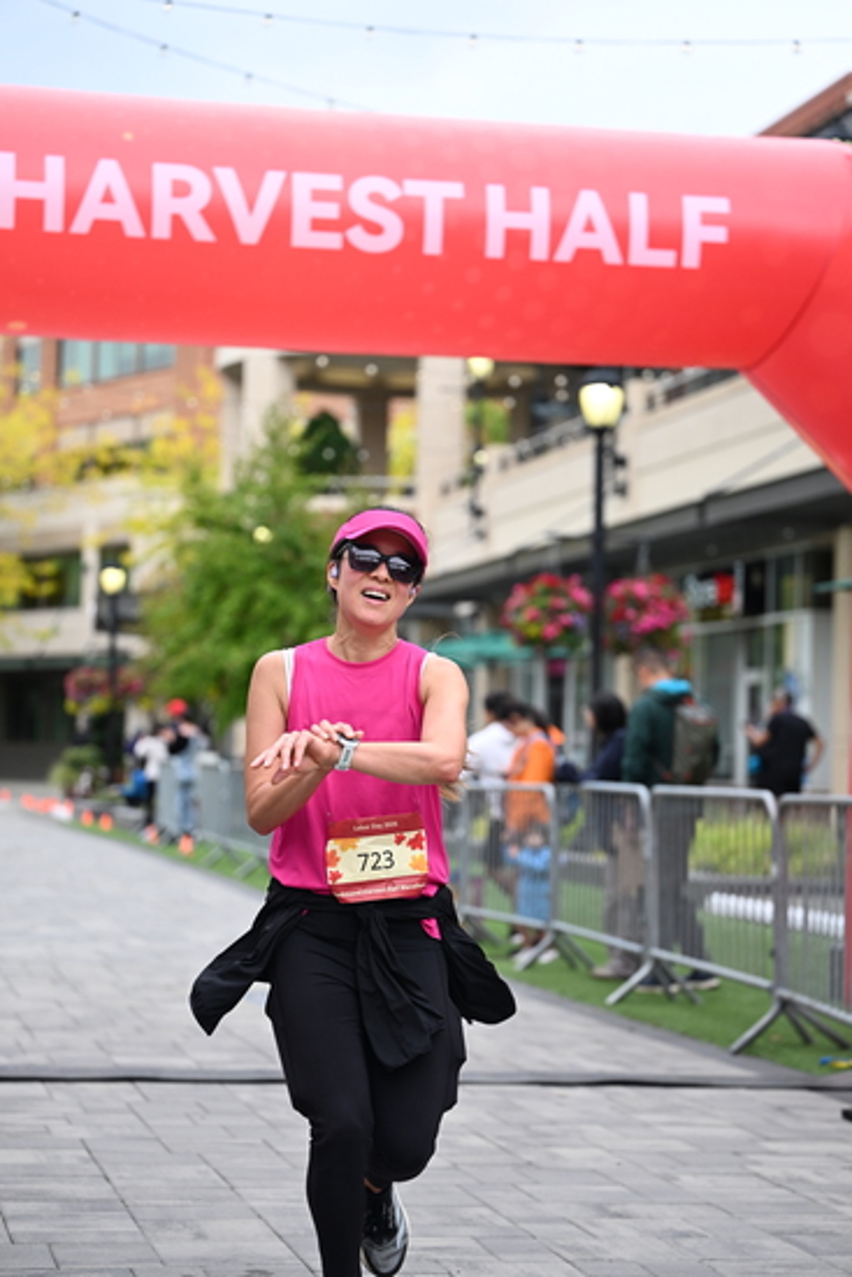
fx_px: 2767
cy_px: 638
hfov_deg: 17.5
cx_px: 426
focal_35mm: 78
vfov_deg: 26.0
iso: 640
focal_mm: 78
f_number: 2.8
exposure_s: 1/2000
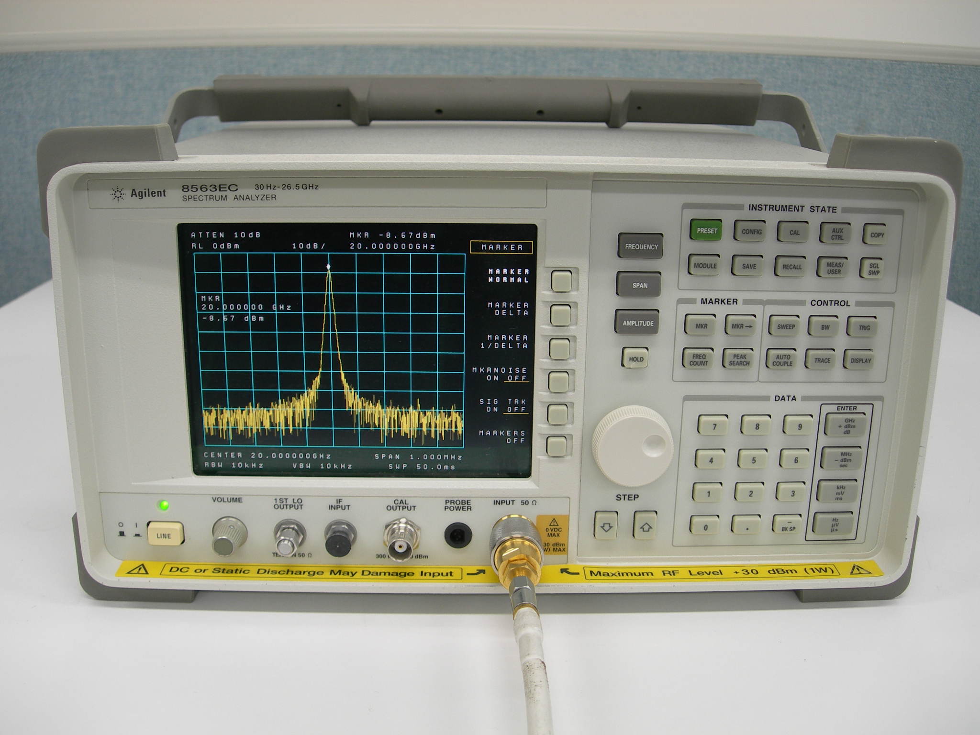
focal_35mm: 38
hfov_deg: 49.0
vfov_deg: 37.7
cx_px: 490
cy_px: 368
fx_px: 1076
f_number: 2.8
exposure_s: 1/17.2
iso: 50
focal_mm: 7.8
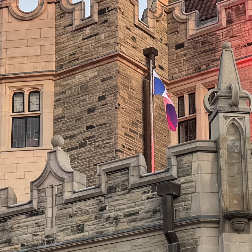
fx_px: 1005
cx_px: 28
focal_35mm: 122
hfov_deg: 14.2
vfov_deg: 14.3
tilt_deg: +17.8
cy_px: 179
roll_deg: -1.4
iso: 64
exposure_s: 1/174
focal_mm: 6.76
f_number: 1.78
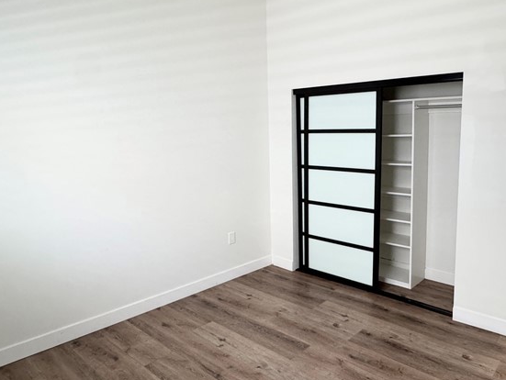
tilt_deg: -6.1
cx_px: 318
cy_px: 179
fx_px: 380
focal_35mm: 26
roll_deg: +0.6
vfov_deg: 53.1
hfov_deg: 66.2
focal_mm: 2.22
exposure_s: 1/94
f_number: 2.2
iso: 320
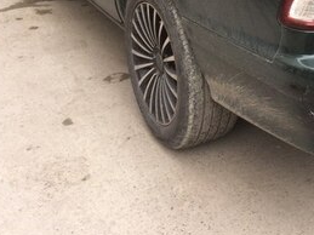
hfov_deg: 25.2
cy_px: -51
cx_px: 307
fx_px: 671
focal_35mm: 74
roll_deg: +1.0
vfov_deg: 18.7
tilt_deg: -14.0
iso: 32
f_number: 2.2
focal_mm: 4.15
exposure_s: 1/190
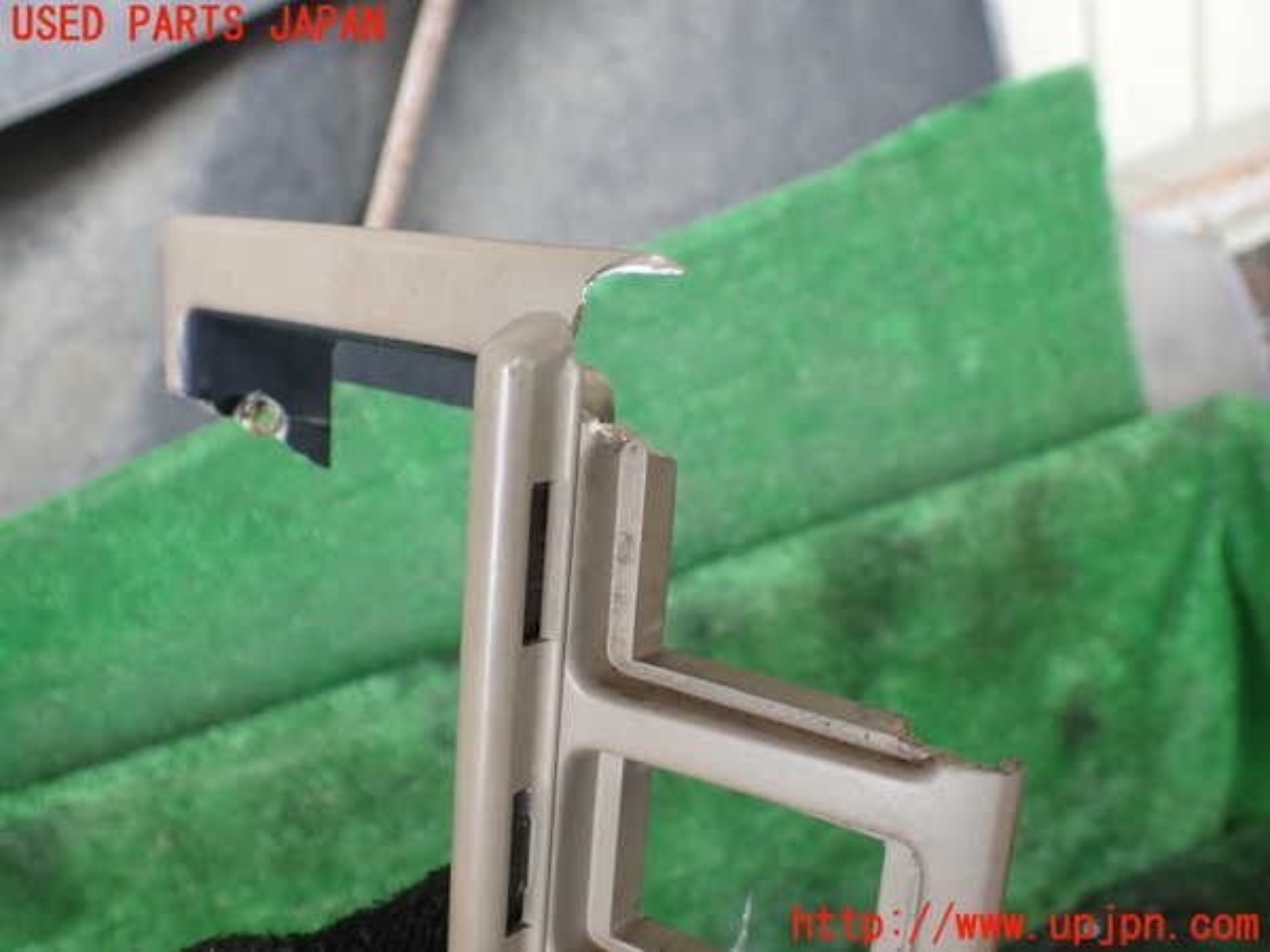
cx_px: 635
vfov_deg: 46.8
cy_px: 476
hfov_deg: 60.0
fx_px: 1101
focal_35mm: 30
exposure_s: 1/125
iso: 200
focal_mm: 5.4
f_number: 2.3
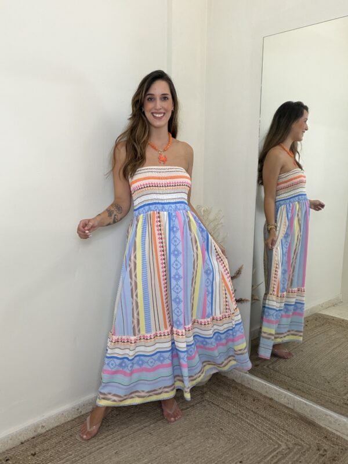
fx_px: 402
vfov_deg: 60.0
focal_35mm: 30
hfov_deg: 46.8
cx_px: 174
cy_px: 232
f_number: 1.9
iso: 100
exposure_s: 1/60
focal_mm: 2.71
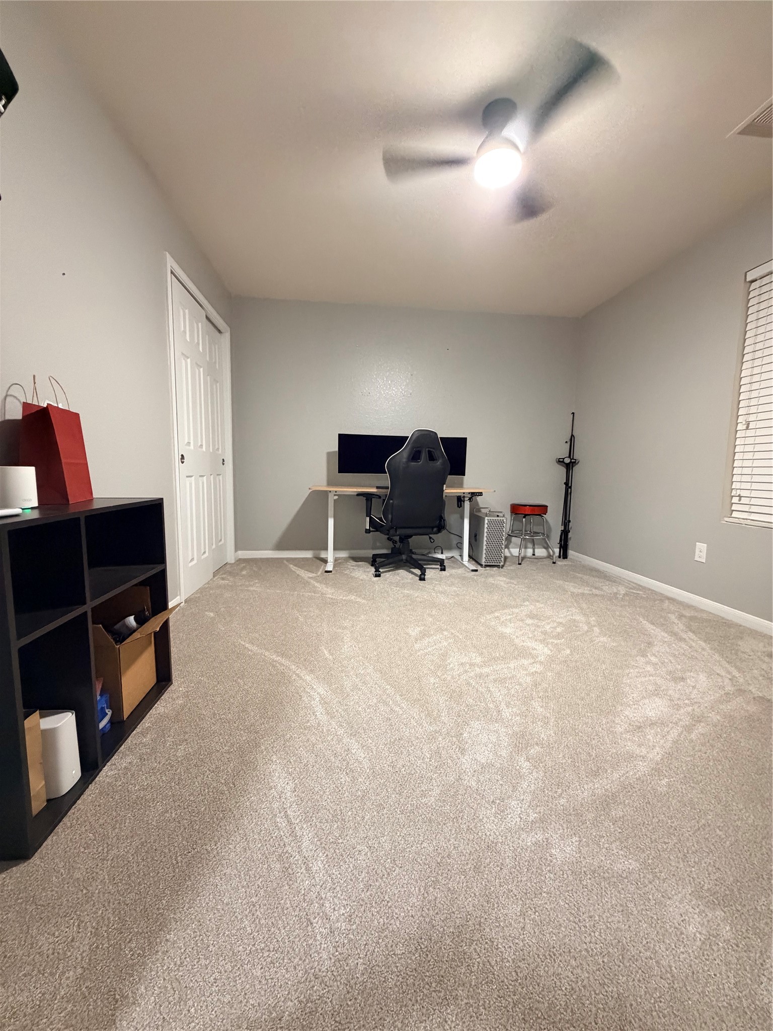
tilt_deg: -5.4
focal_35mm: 14
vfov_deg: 102.1
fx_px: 417
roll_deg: -0.7
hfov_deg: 85.7
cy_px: 516
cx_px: 386
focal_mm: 2.22
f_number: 2.2
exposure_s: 1/60
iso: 640
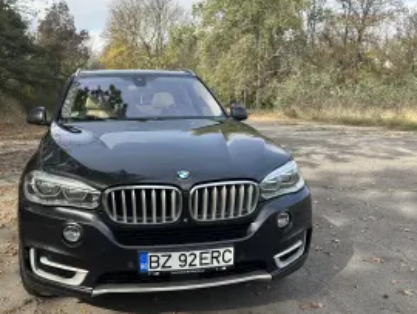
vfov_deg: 44.2
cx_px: 154
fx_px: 386
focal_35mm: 32
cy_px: 155
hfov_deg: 56.1
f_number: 1.78
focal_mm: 6.86
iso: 80
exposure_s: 1/1473
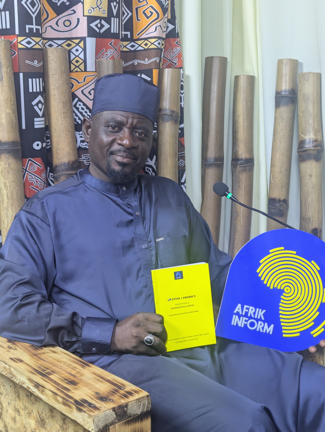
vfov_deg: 39.6
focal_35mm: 48
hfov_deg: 30.3
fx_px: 599
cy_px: 216
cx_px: 162
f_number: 1.85
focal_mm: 6.81
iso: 125
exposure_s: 1/84.7
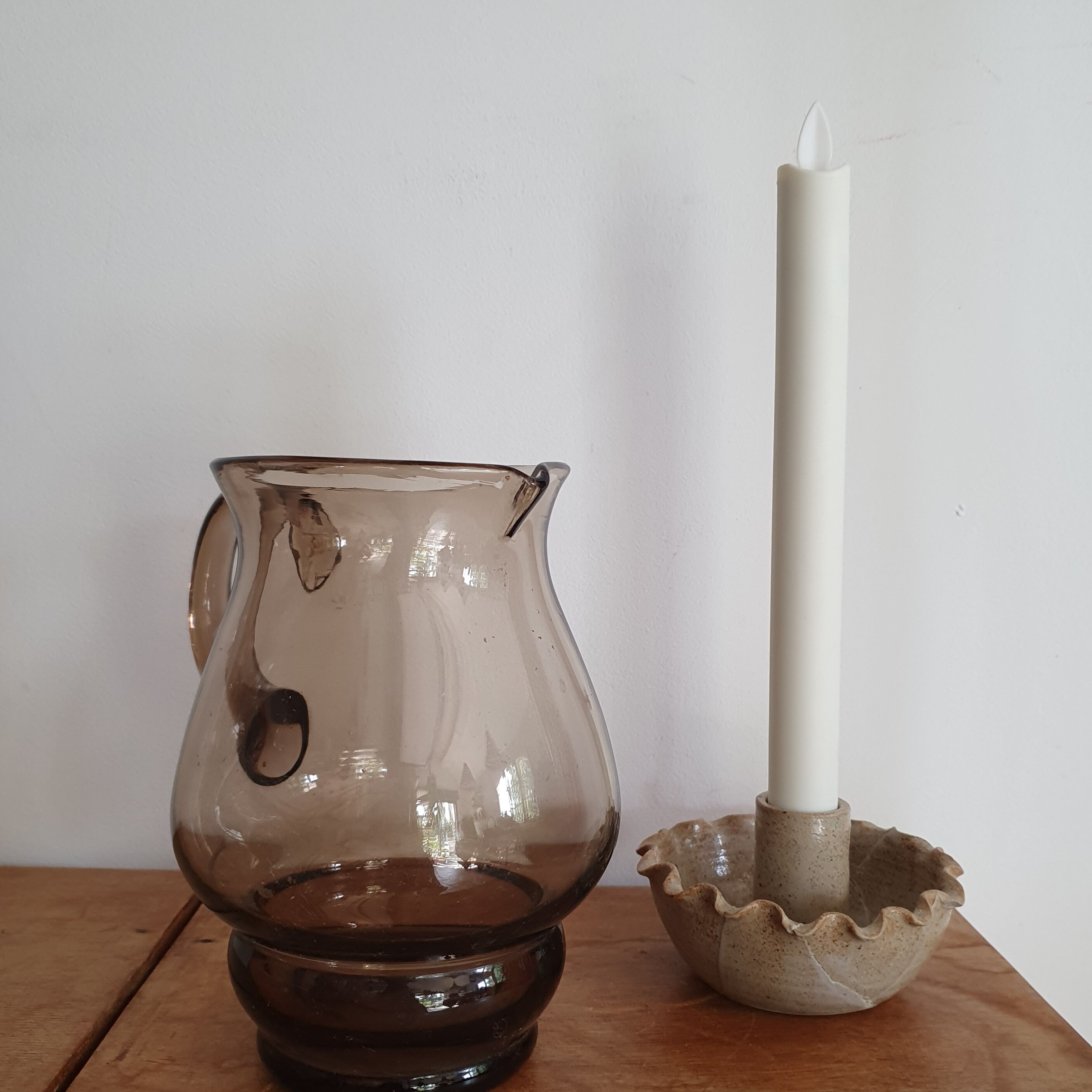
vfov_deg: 49.7
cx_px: 544
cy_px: 574
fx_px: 1178
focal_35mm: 33
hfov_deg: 49.7
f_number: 1.5
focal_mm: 4.32
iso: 100
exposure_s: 1/100
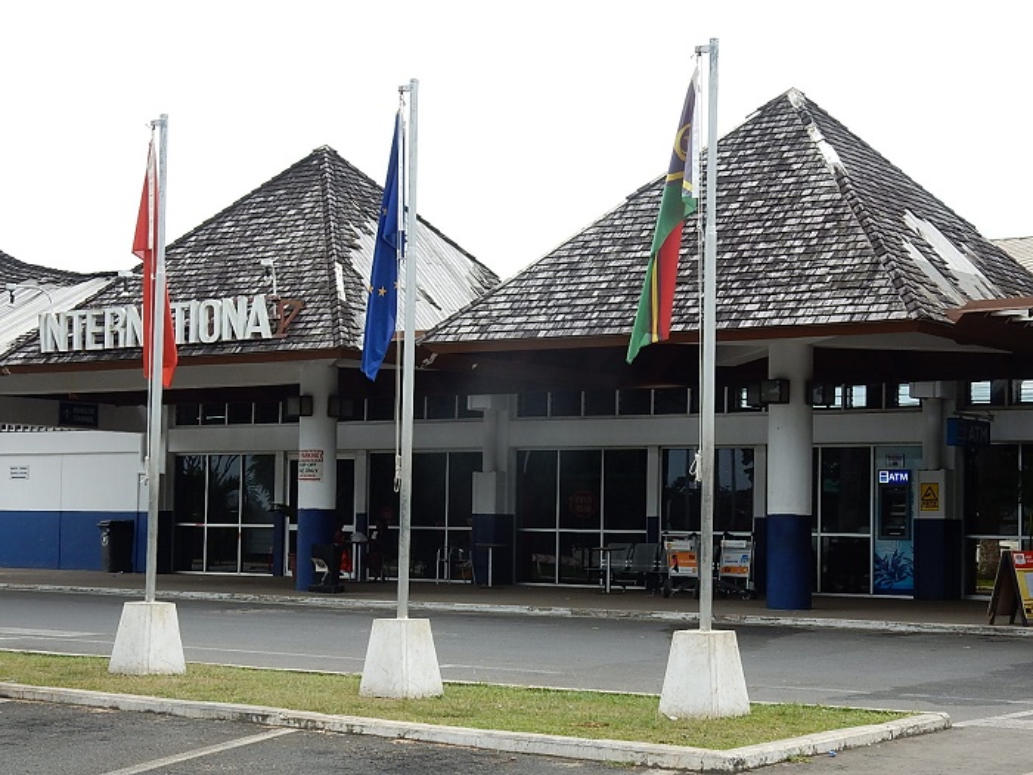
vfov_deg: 20.7
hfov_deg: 27.4
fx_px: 2119
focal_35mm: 71
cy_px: 388
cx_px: 516
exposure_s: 1/250
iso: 125
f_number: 4.8
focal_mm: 12.6
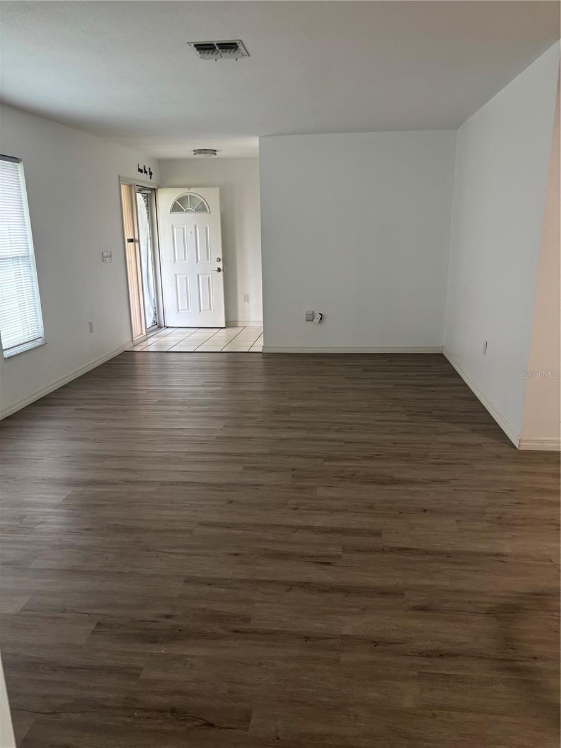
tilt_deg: -13.8
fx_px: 562
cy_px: 374
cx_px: 280
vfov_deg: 67.3
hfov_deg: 53.1
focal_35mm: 26
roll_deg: -0.1
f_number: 1.6
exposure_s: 1/60
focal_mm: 5.96
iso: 100
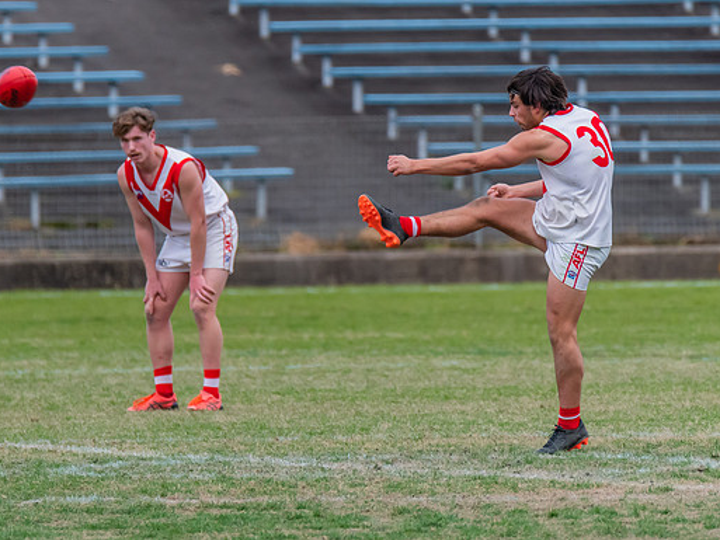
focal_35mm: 1037
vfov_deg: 1.4
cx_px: 335
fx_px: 21574
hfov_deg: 1.9
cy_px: 231
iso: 1250
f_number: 6.3
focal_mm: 600
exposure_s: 1/1600
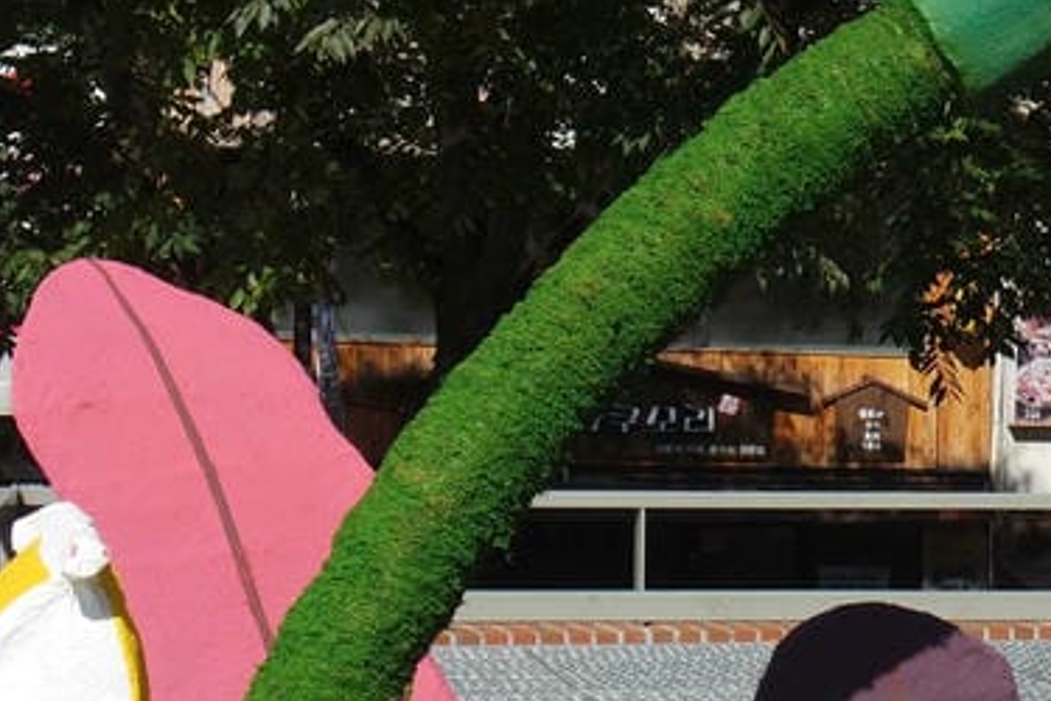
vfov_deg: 12.2
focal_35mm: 112
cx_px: 1385
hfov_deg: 17.1
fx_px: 3270
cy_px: 572
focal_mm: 13
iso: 160
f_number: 8
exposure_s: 1/320
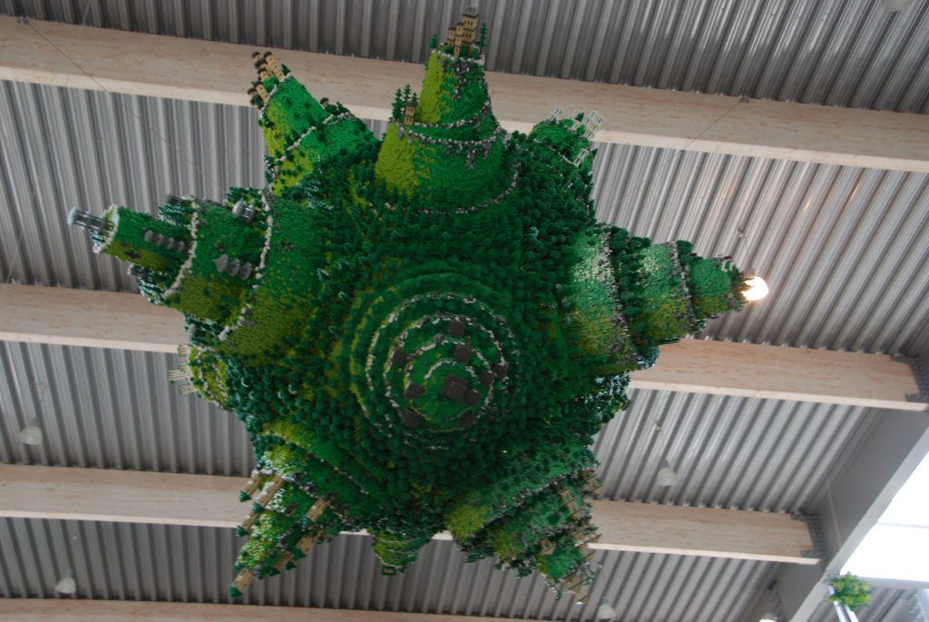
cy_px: 311
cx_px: 464
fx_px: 1085
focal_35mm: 42
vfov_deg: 32.0
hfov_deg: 46.4
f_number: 4
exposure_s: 1/10
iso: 100
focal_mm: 28
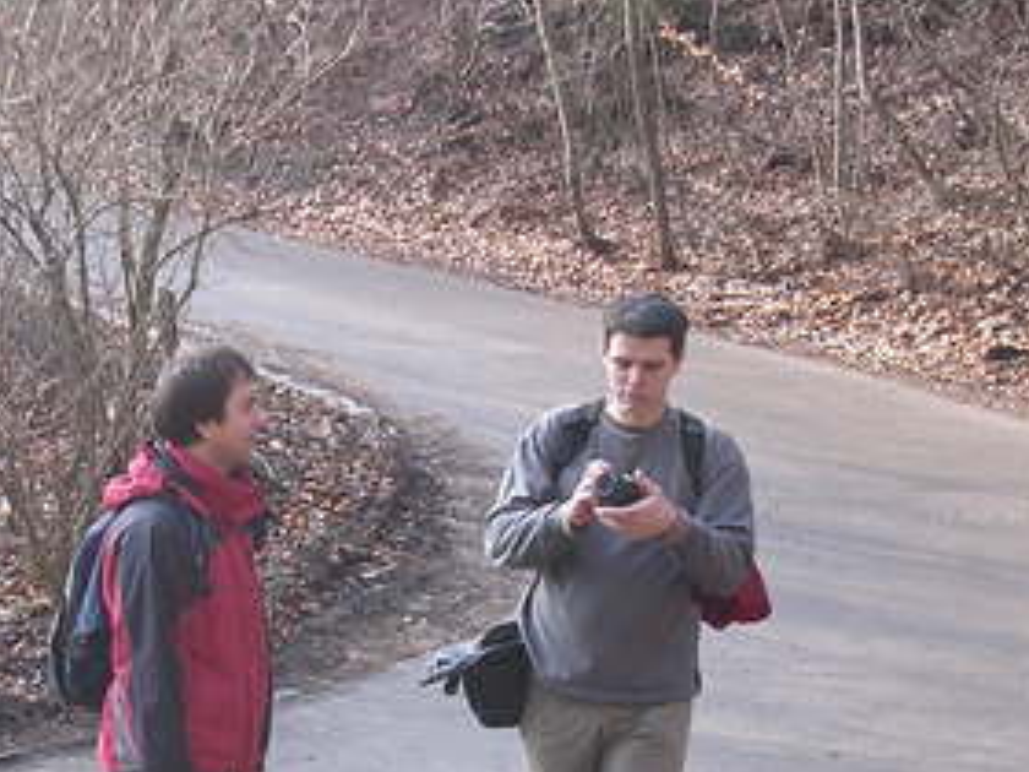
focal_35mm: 87
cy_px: 555
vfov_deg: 16.9
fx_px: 2586
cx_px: 250
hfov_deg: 22.3
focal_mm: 5.8
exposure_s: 1/114
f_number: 2.8
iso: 100
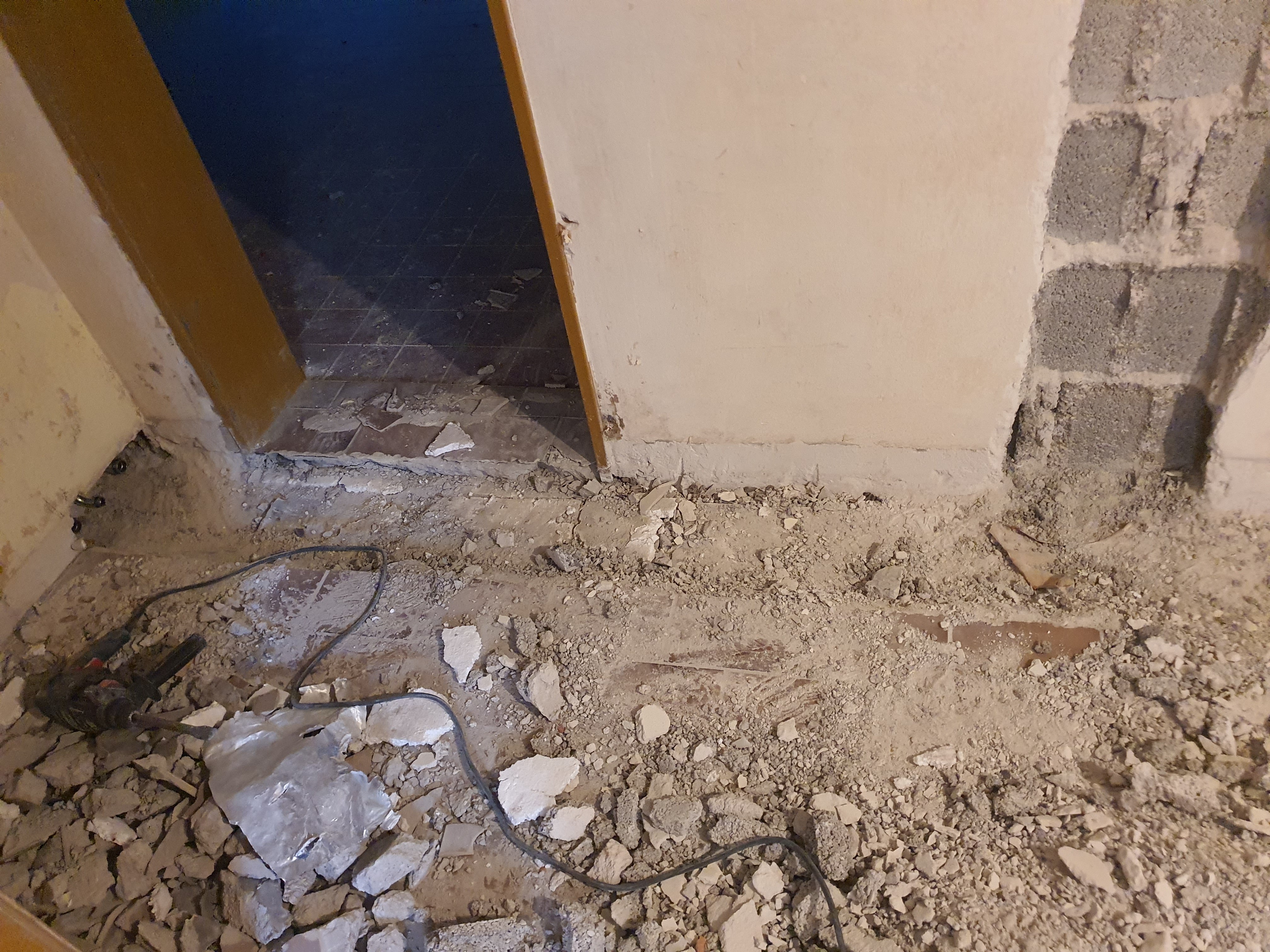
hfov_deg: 67.3
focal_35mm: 26
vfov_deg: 53.1
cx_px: 635
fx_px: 954
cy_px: 476
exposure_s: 1/50
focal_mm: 4.3
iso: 640
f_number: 1.5
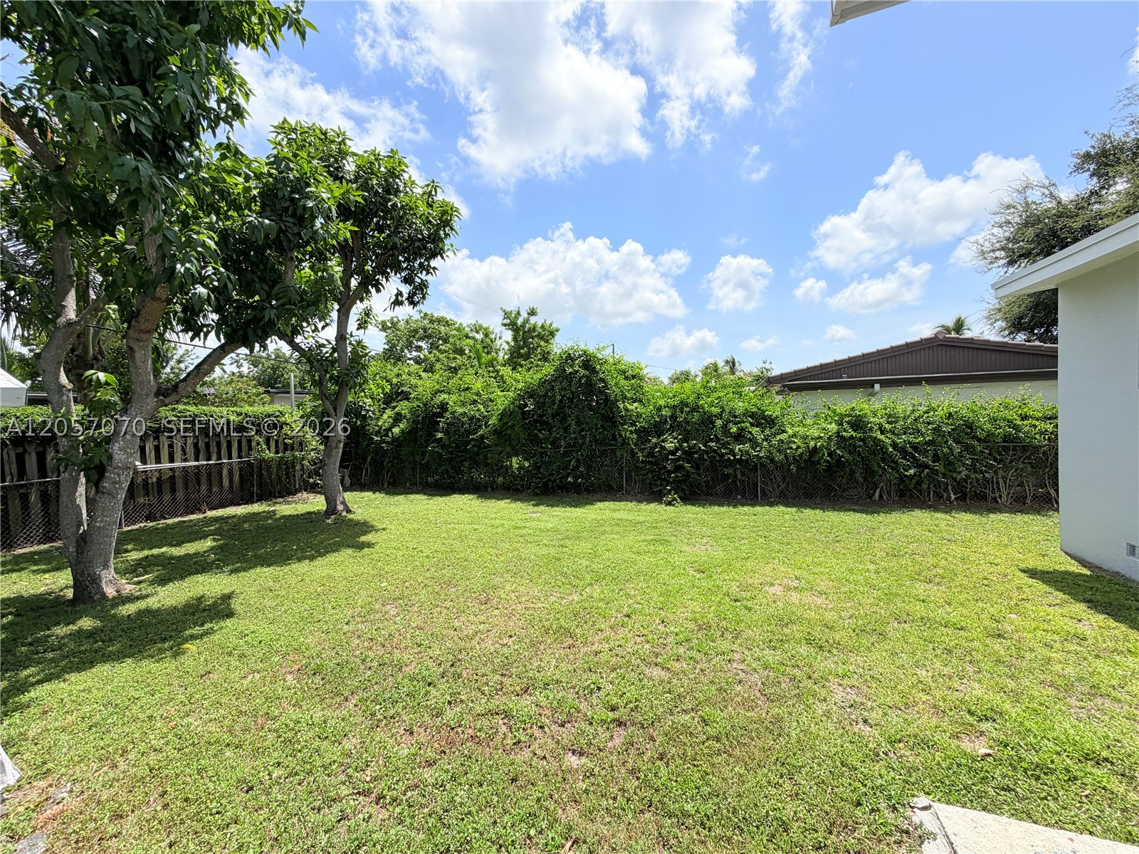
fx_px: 461
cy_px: 427
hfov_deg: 102.1
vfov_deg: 85.7
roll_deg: +1.4
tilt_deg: -1.5
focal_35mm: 14
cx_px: 570
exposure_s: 1/970
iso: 20
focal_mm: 2.22
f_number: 2.2
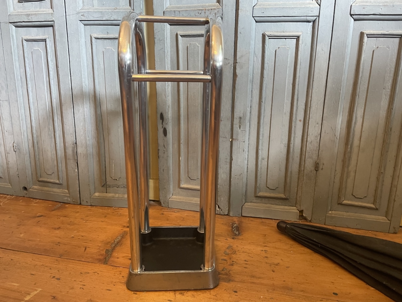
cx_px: 201
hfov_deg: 67.3
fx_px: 302
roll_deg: +0.1
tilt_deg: -15.1
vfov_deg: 53.1
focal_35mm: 26
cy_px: 151
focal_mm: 4.2
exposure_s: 1/33
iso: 500
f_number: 1.6
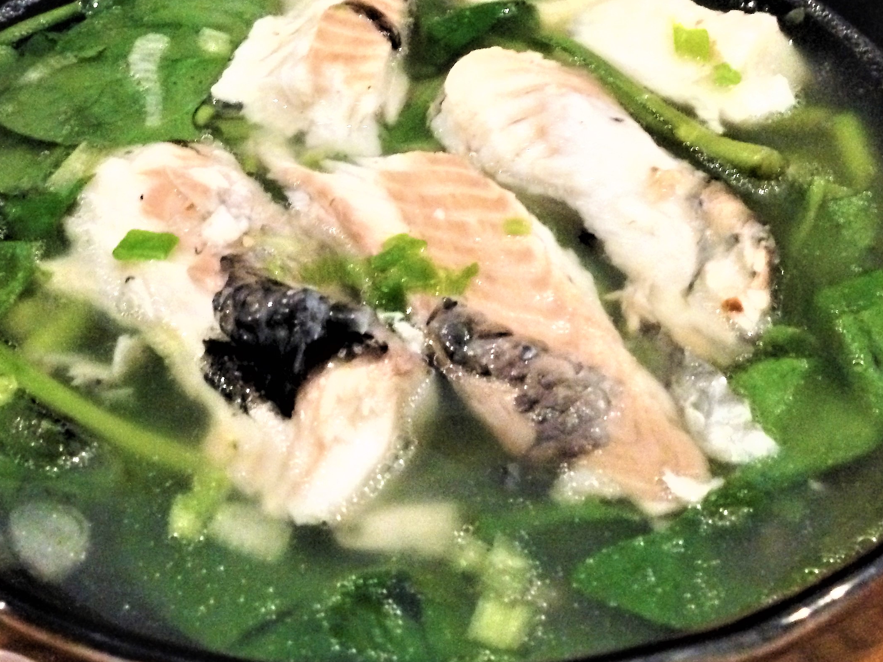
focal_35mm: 51
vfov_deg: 28.5
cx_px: 424
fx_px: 1301
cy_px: 301
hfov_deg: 37.5
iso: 640
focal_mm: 4.12
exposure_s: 1/15
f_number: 2.4
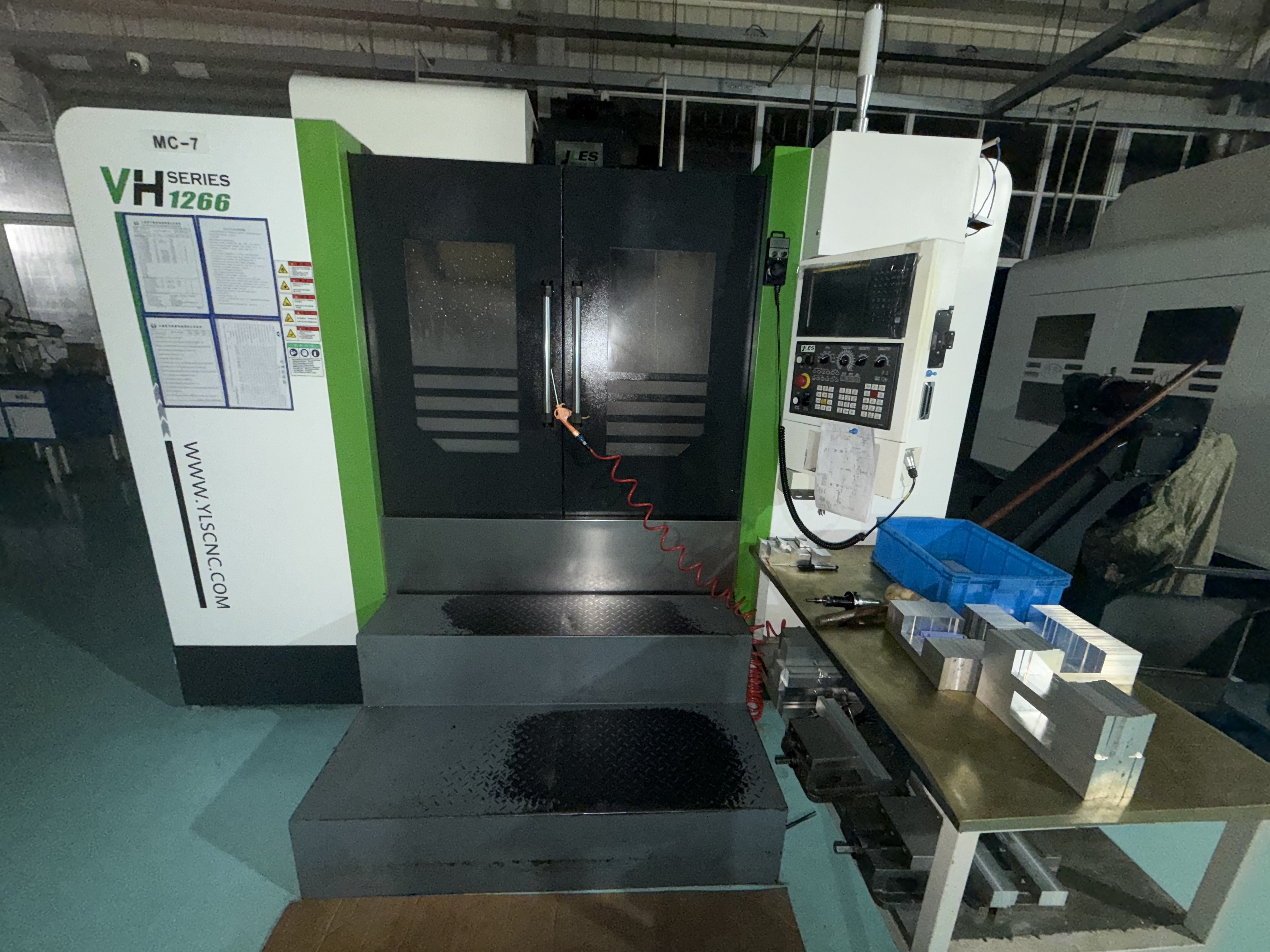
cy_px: 476
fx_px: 514
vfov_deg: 85.7
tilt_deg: -14.5
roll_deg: -1.8
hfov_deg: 102.1
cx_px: 635
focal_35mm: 14
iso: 200
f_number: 2.2
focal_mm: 2.22
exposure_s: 1/33
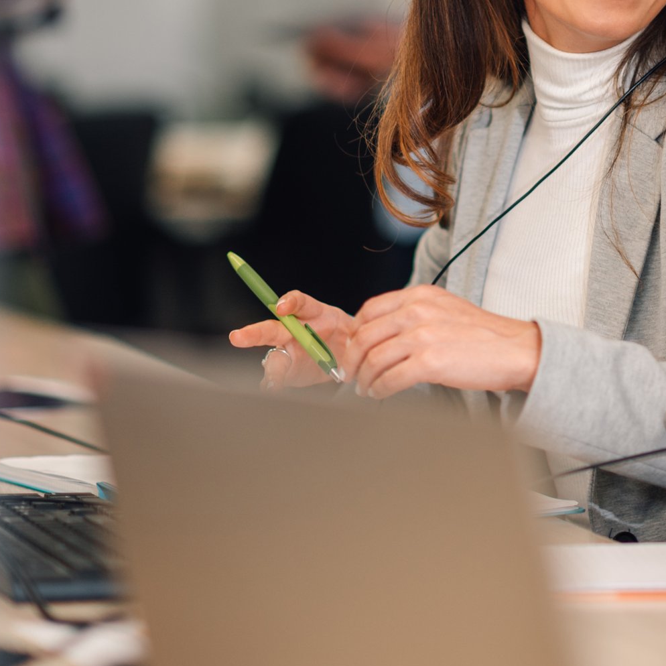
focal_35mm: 186
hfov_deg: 9.4
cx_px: 590
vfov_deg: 9.4
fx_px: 4049
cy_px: 131
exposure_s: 1/250
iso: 160
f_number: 1.8
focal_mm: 85
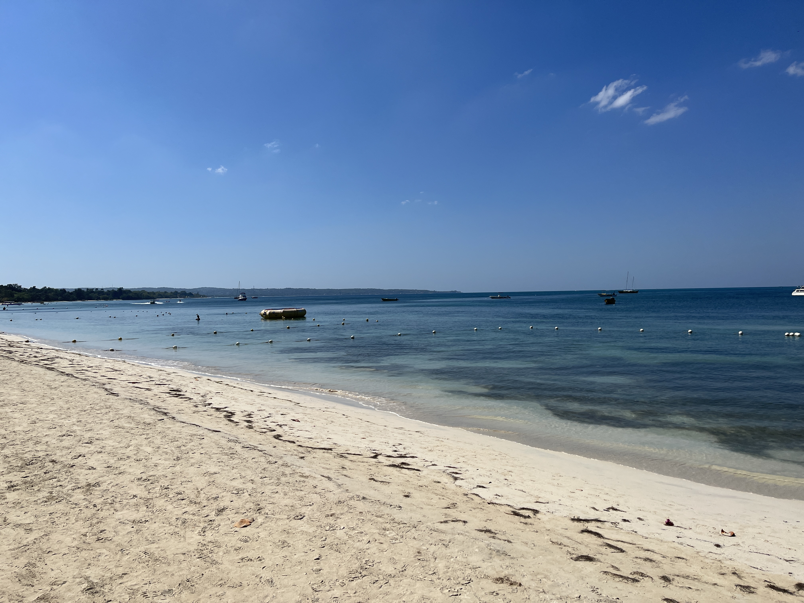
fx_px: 604
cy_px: 302
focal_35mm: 26
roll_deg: +0.9
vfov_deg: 53.1
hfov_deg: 67.3
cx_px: 402
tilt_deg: -1.1
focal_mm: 5.1
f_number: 1.6
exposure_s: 1/9901
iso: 50
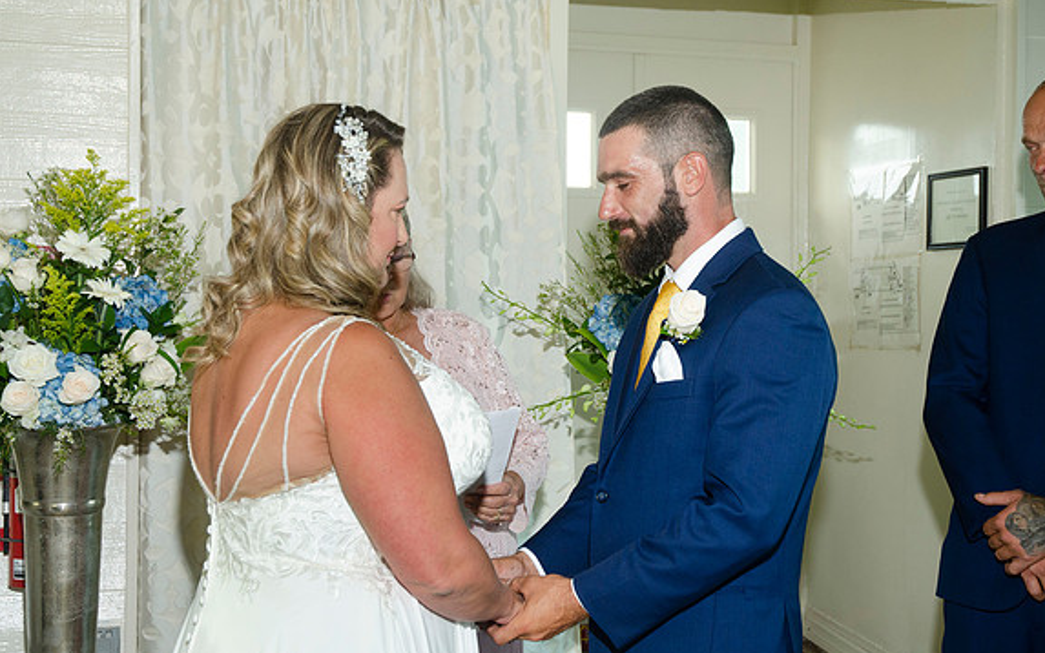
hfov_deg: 37.5
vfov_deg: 24.0
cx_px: 527
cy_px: 316
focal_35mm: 54
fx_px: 1538
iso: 400
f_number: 5.6
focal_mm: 35
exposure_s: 1/125
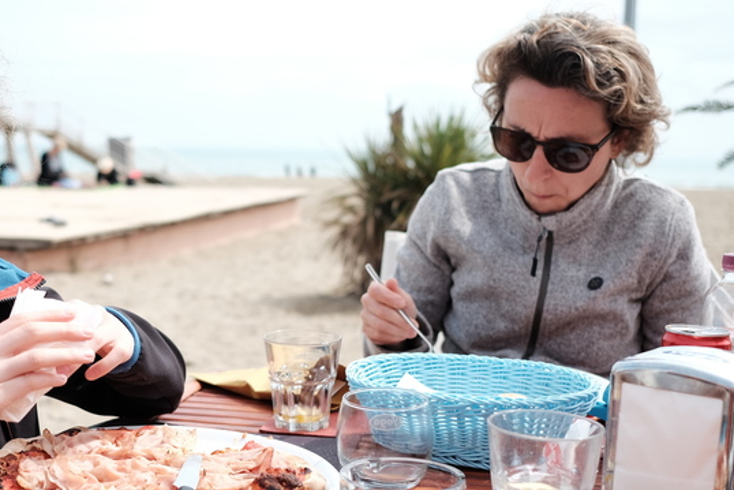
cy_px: 280
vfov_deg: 26.0
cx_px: 273
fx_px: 1060
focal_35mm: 52
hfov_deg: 37.9
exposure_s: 1/2000
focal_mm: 23
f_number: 2.8
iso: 200
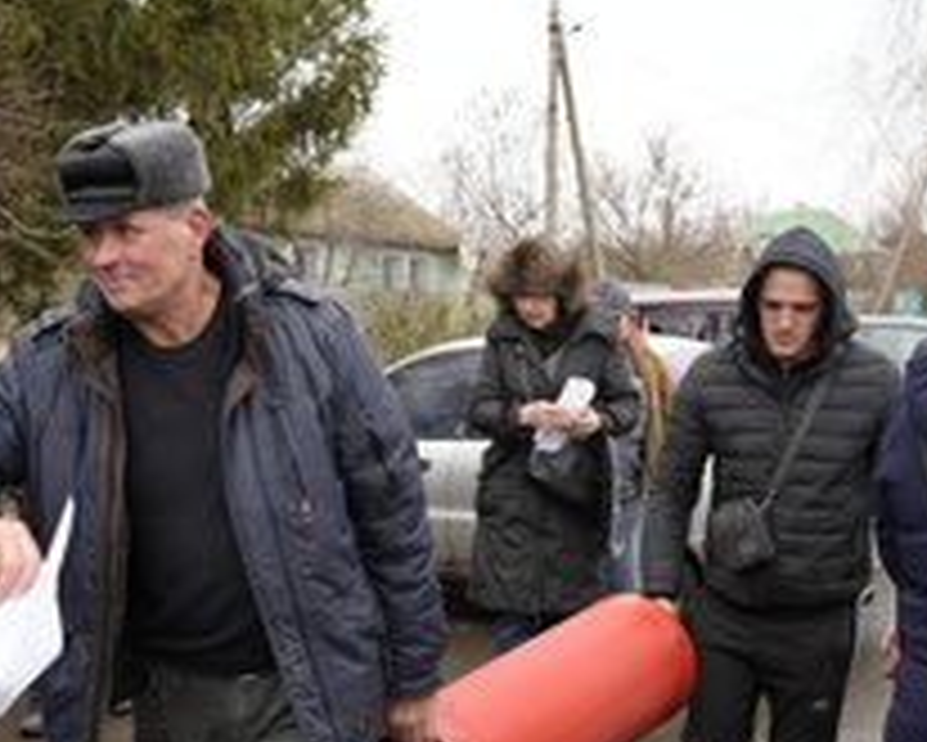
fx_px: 1400
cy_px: 576
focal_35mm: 51
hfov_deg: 36.6
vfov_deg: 29.1
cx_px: 454
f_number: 4
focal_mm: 28
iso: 320
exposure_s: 1/160
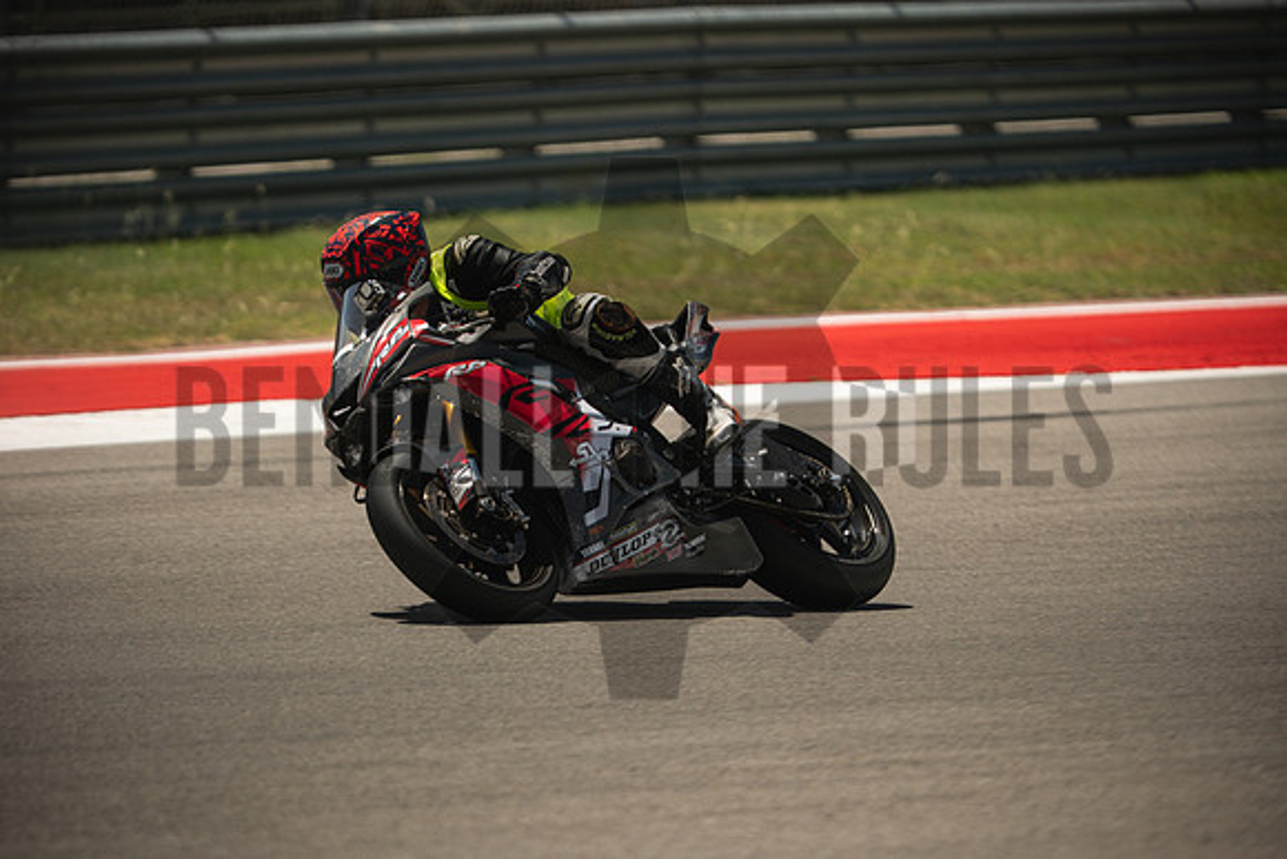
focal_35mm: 420
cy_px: 430
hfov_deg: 4.9
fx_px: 15018
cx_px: 644
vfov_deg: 3.3
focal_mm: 280
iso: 250
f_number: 2.8
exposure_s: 1/2500
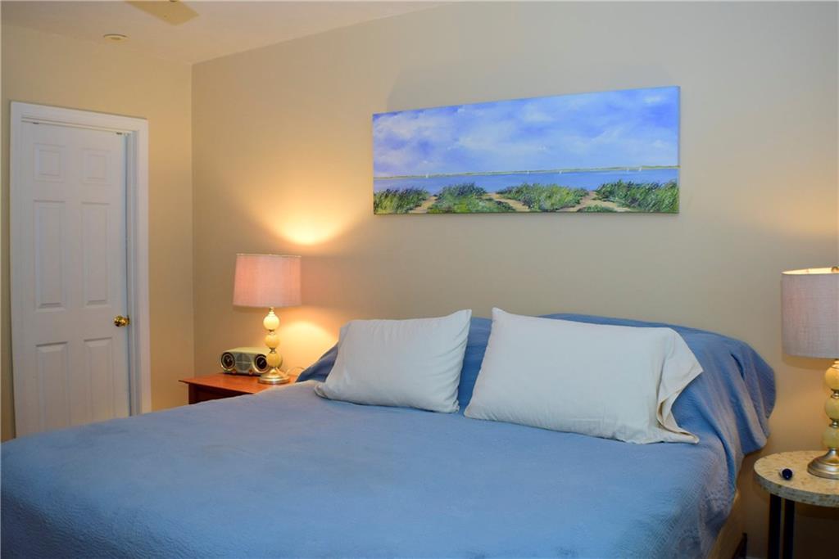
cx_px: 420
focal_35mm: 42
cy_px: 280
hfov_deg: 46.4
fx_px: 979
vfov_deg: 31.9
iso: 1000
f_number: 5
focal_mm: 28
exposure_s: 1/50
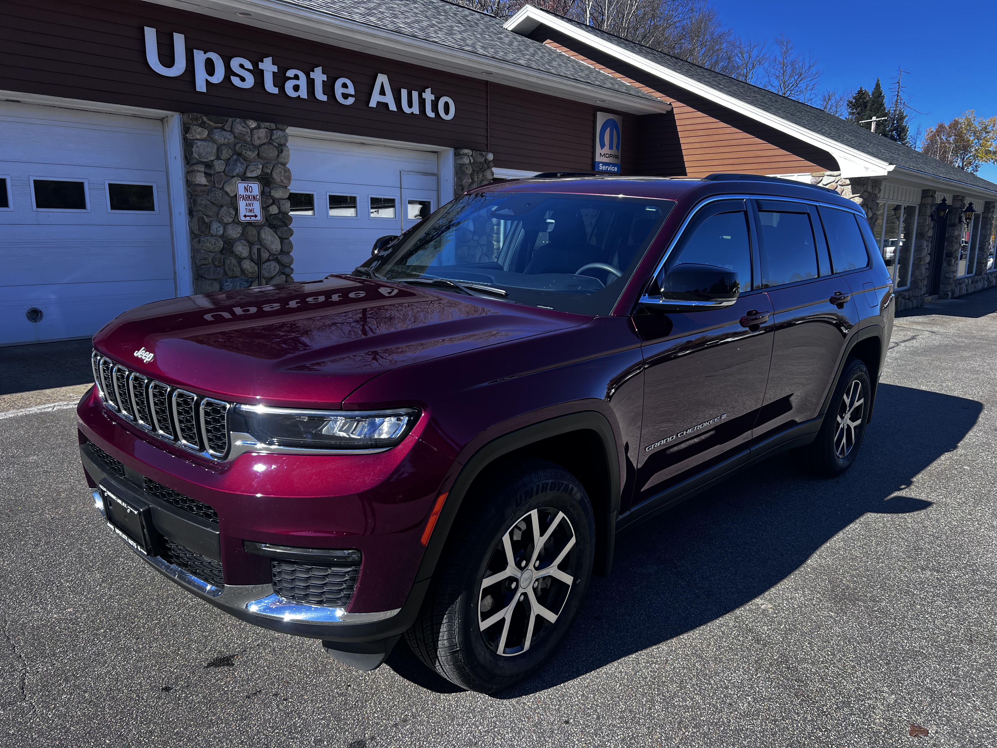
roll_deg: -0.4
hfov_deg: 67.3
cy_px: 374
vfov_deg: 53.1
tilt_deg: -10.4
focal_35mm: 26
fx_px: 749
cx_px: 498
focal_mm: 5.7
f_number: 1.5
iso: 50
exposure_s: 1/1252
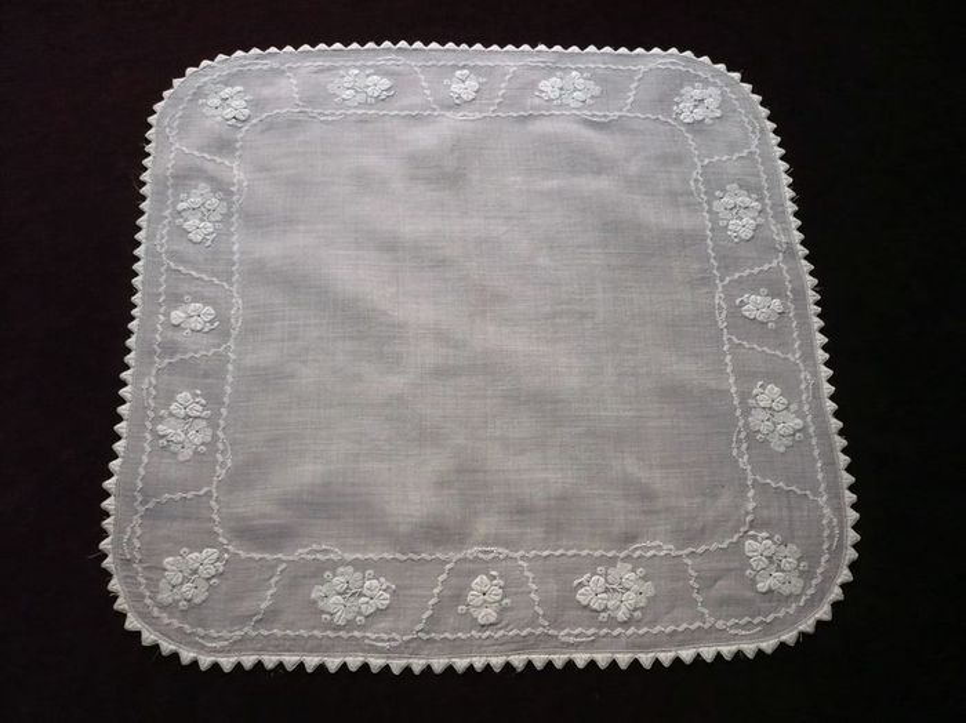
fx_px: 976
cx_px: 483
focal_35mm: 35
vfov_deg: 40.7
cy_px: 362
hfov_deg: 52.7
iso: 400
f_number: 2.8
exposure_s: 1/160
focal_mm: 5.8
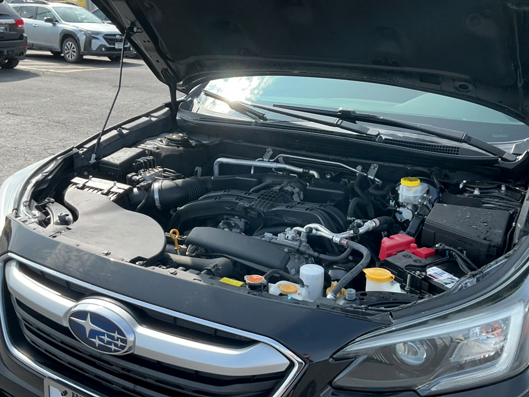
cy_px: 198
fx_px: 458
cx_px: 264
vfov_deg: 46.8
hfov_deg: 60.0
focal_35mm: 30
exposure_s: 1/580
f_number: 1.8
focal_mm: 3
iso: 25
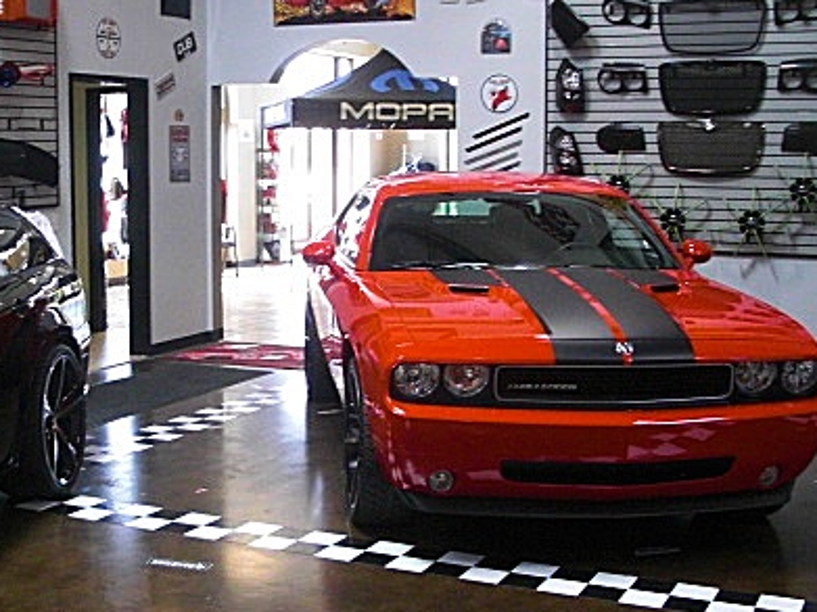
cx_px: 255
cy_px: 359
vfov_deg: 24.8
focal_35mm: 59
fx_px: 1392
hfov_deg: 32.4
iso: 400
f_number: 2.8
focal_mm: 6.3
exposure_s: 1/80
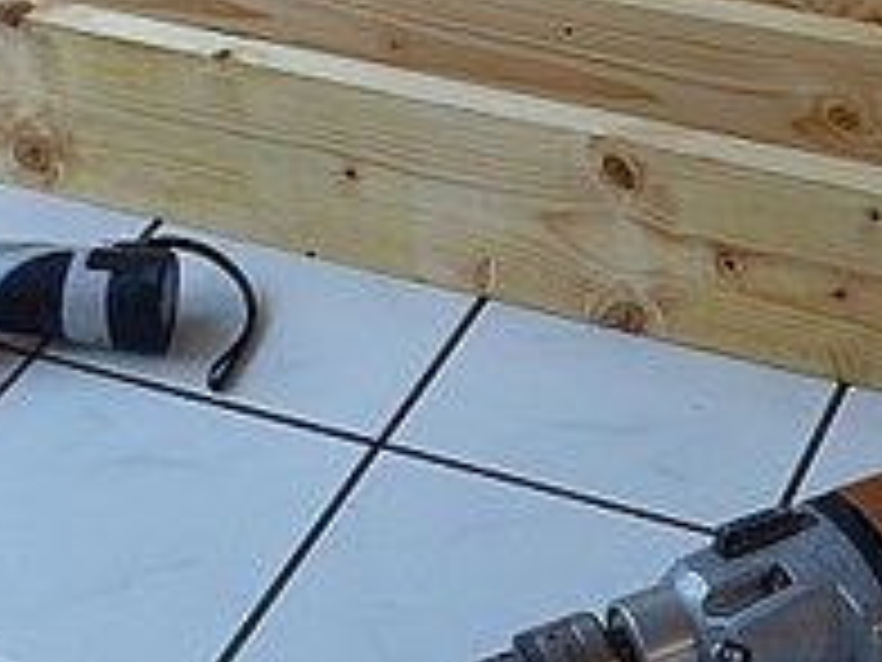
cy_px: 234
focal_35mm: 92
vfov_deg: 16.0
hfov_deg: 21.3
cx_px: 558
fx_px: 2344
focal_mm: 5.4
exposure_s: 1/50
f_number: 2.8
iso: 100
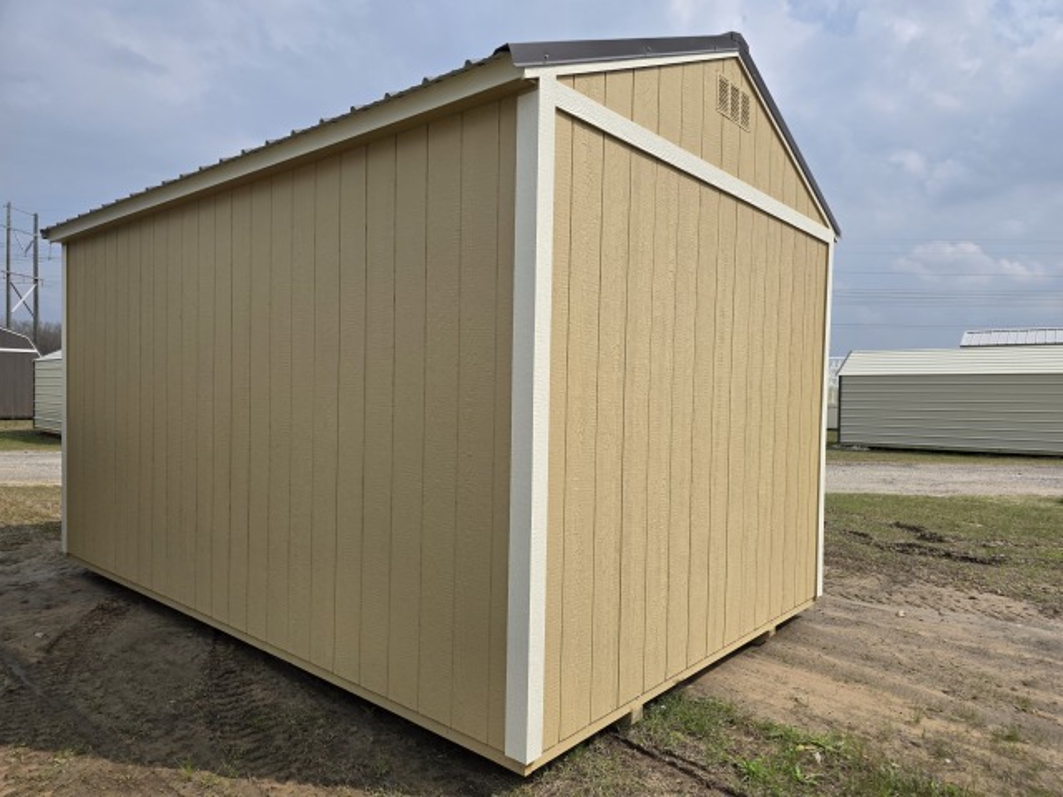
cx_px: 532
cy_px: 398
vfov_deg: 58.9
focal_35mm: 23
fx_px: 706
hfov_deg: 73.9
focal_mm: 6.3
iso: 64
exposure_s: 1/7944
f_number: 1.7
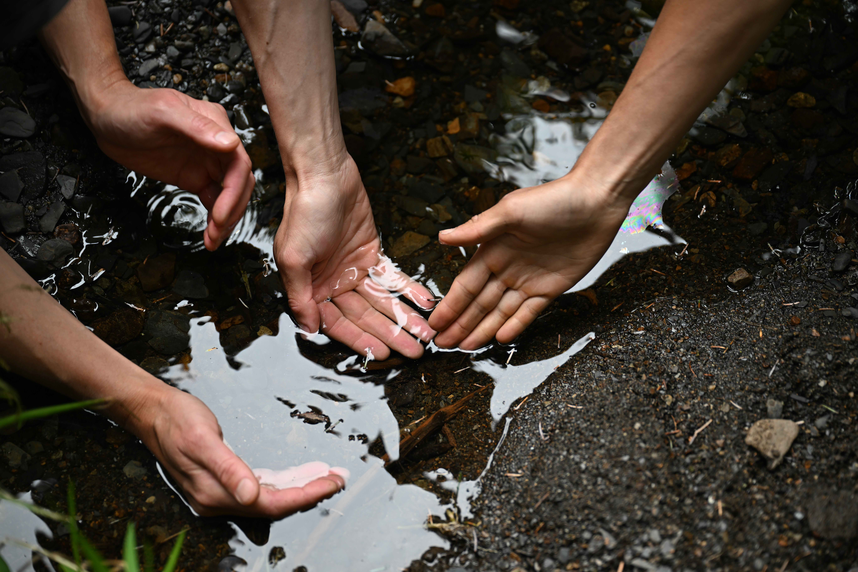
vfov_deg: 23.4
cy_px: 286
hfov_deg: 34.5
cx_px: 429
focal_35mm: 58
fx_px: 1382
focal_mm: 58
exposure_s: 1/125
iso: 100
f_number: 2.8
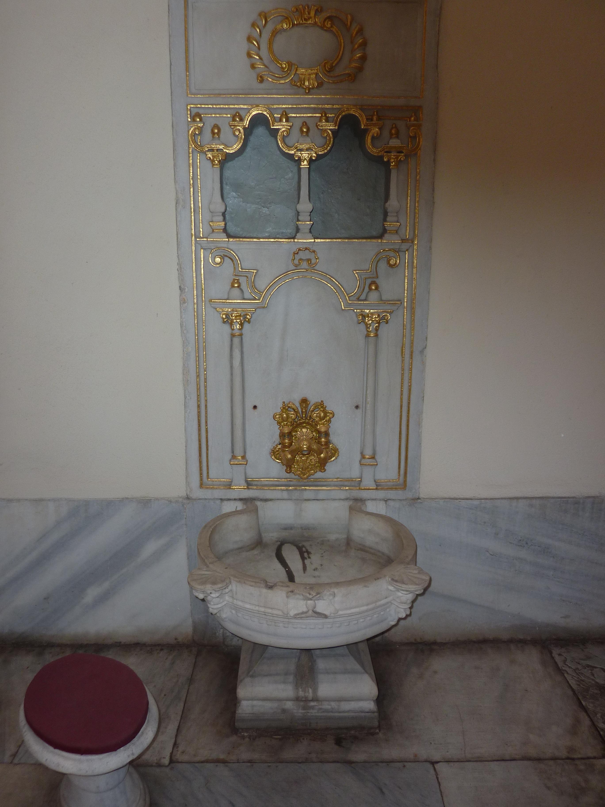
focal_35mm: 25
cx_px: 302
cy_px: 404
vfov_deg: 69.4
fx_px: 583
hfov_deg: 54.9
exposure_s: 1/30
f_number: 3.3
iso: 100
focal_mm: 4.1
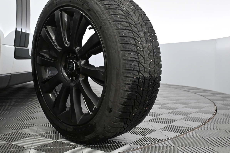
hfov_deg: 45.6
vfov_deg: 31.4
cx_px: 98
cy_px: 66
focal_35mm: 43
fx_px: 273
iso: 2800
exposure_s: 1/125
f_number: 4
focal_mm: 21
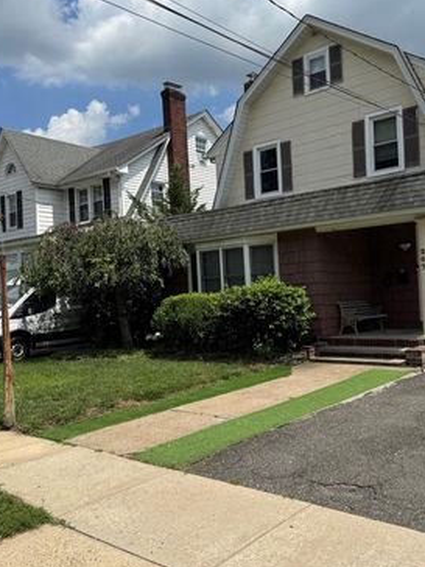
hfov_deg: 42.6
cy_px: 281
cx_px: 268
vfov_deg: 55.4
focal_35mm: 33
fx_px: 540
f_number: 1.78
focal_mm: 6.76
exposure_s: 1/5348
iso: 80
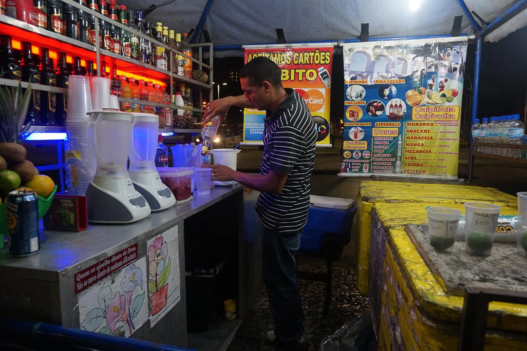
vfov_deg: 53.1
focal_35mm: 24
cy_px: 176
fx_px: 351
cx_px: 264
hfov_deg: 73.8
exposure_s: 1/60
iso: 640
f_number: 4
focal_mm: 16
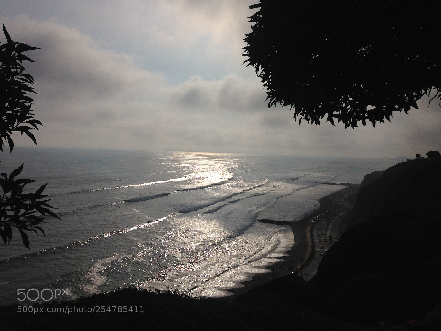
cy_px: 166
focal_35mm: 33
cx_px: 220
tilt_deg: -1.4
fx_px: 420
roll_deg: -2.0
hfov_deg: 55.4
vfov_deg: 42.9
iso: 64
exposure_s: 1/27778
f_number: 2.4
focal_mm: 4.12
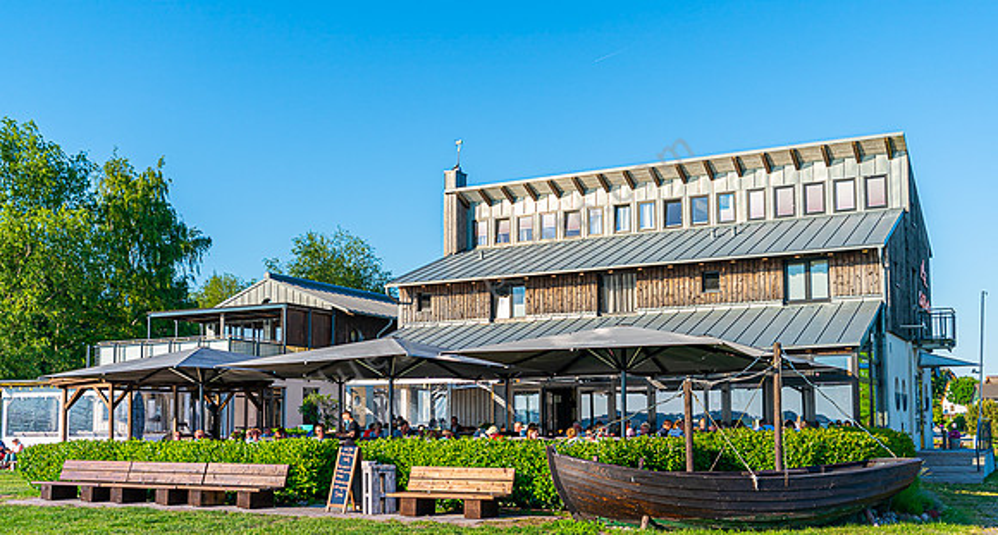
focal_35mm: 39
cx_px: 527
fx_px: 1023
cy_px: 350
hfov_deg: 52.0
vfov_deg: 29.1
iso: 125
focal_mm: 35
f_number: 2.8
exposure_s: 1/2000
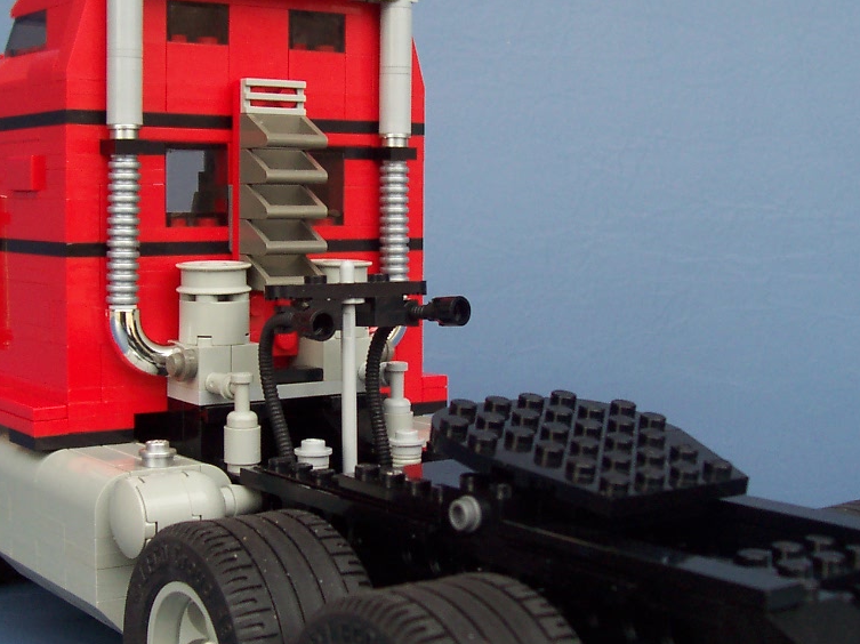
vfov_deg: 24.8
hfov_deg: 32.7
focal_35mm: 59
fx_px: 1465
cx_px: 379
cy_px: 311
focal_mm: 5.6
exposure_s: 1/180
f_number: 2.8
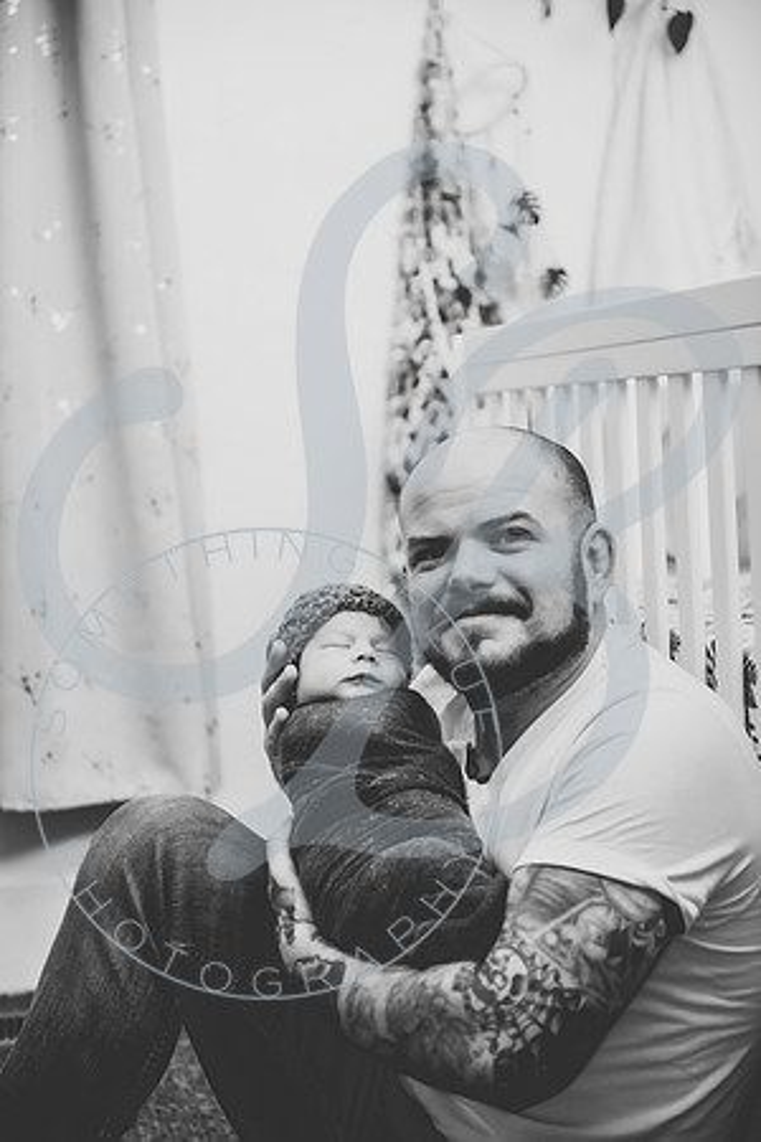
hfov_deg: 19.5
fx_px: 2219
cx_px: 380
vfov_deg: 28.8
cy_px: 571
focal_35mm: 70
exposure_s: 1/160
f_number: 2.8
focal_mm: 70
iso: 640
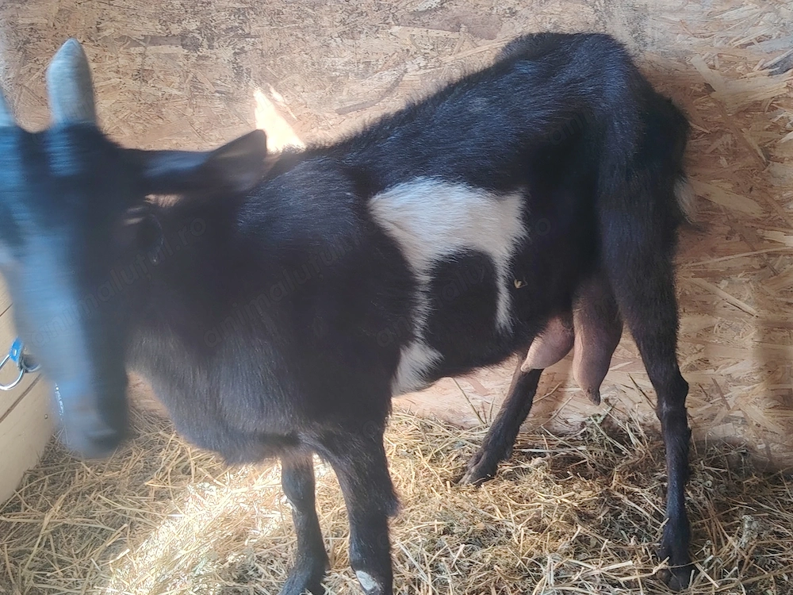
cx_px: 396
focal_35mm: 48
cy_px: 298
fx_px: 1100
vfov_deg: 30.3
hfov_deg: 39.7
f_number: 1.75
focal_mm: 5.25
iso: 221
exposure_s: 1/33.3
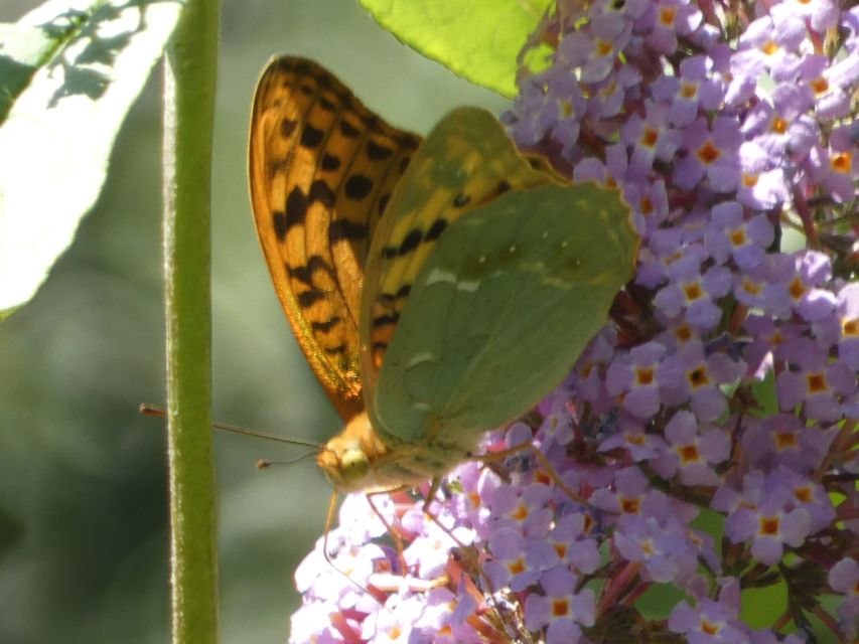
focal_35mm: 1169
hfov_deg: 1.7
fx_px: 29013
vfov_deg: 1.3
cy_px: 322
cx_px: 430
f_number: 5.8
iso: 160
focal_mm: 209.4
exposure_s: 1/125
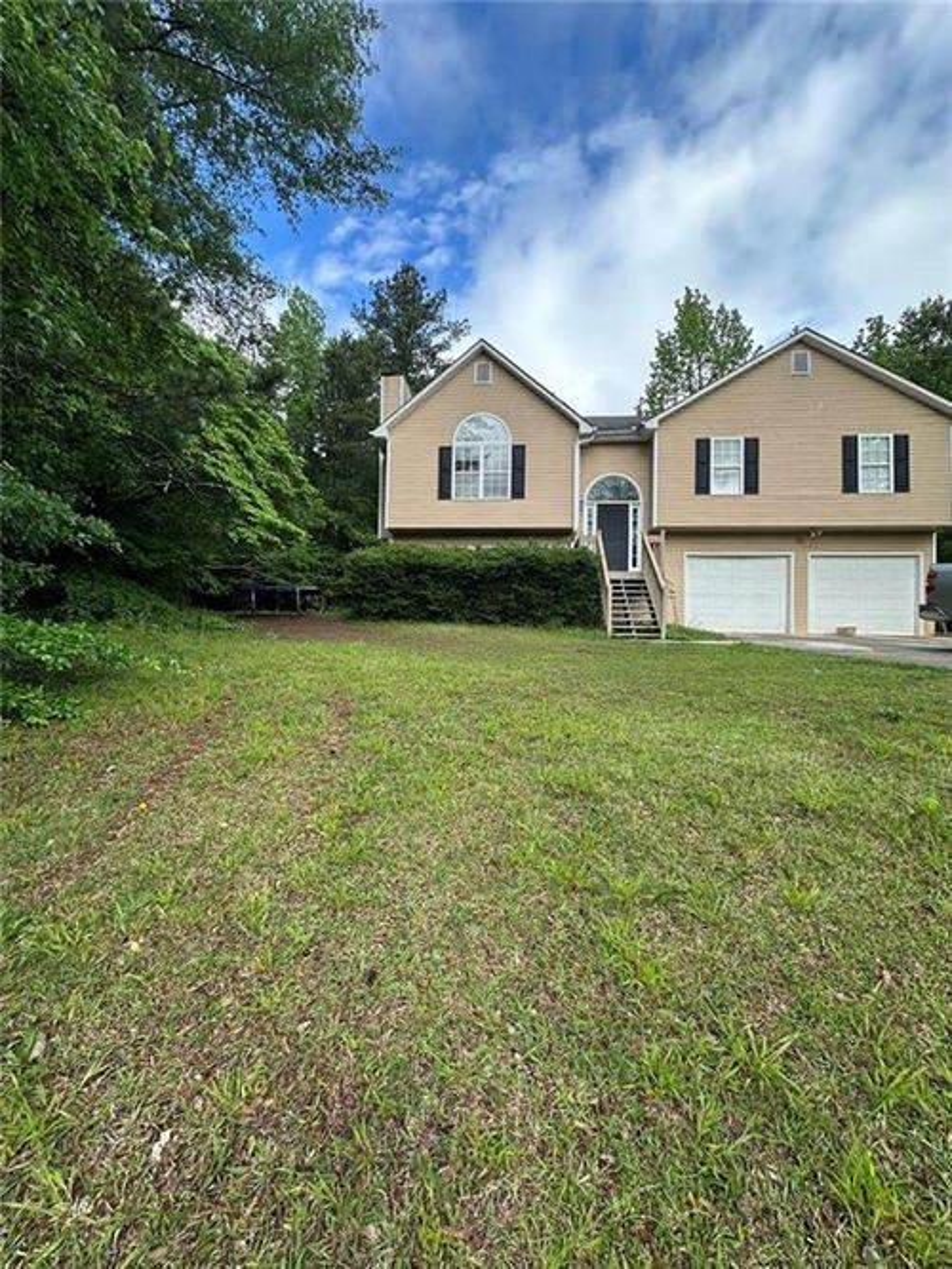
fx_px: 514
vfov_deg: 102.1
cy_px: 634
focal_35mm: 14
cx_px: 476
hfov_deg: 85.7
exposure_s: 1/432
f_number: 2.2
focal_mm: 2.22
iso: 40
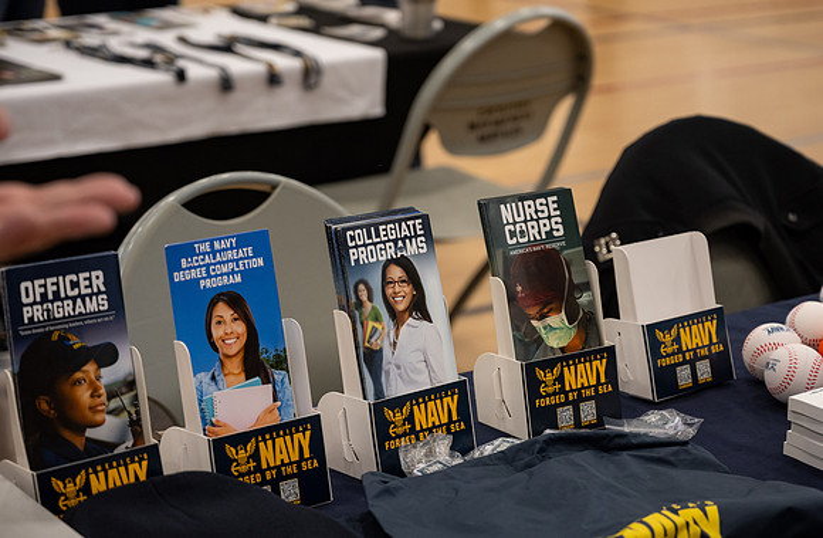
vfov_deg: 16.8
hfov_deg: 25.4
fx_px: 1824
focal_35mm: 80
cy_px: 236
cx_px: 469
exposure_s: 1/125
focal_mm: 70
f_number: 4
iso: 800
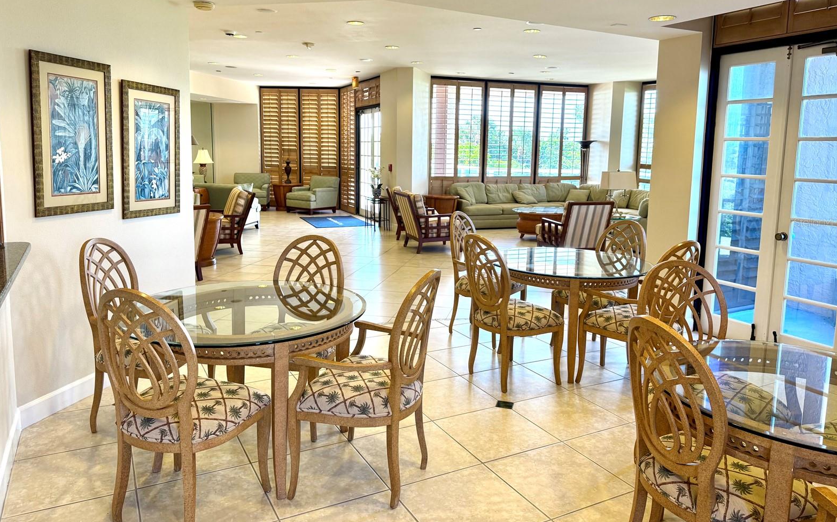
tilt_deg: -6.5
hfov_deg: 70.4
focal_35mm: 26
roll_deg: -0.4
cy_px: 222
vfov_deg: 47.4
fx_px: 593
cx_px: 417
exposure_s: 1/120
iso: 125
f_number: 1.78
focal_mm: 6.76
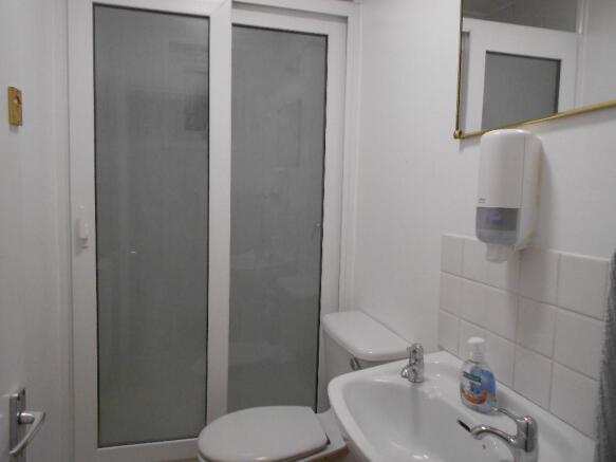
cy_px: 231
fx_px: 463
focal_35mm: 26
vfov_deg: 53.0
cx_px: 308
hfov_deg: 67.3
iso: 320
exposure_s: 1/125
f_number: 3.2
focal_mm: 4.6
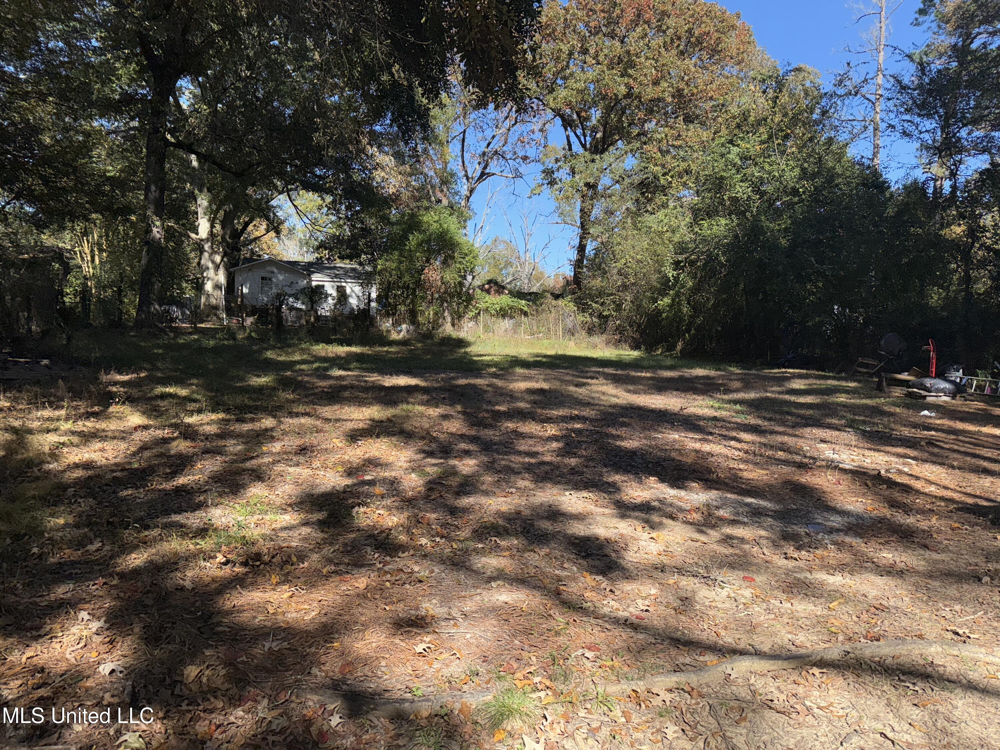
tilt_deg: -3.0
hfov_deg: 71.6
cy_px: 375
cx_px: 500
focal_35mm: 24
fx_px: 693
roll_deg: -2.3
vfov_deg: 56.8
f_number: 1.78
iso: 50
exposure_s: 1/3861
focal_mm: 6.76
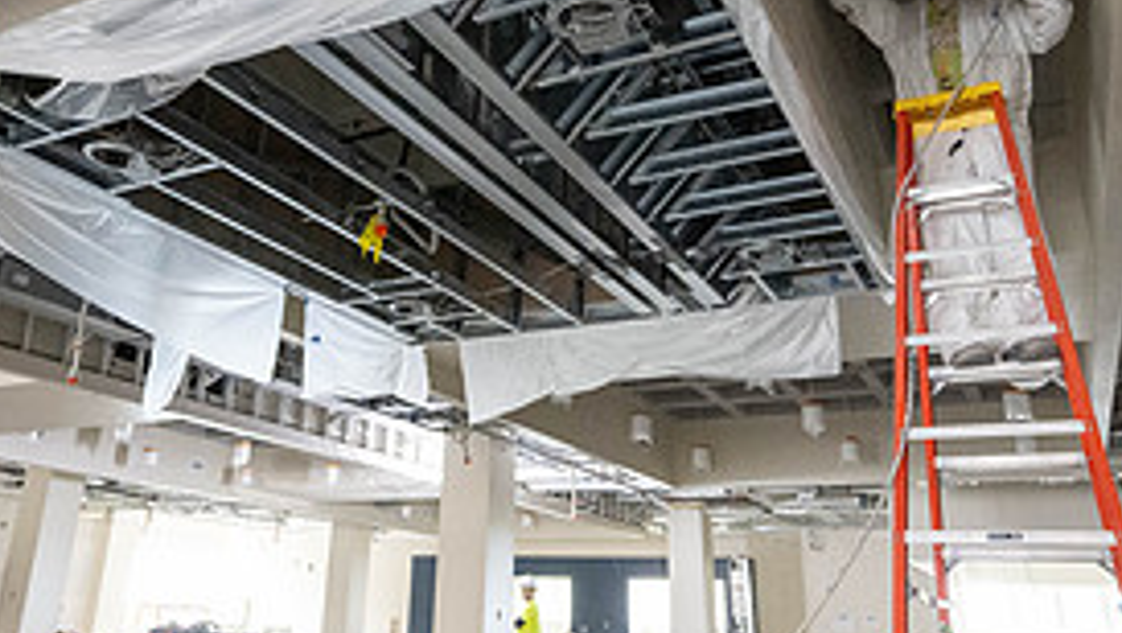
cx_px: 481
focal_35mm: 32
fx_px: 953
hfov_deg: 60.7
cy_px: 236
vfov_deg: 36.5
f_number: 4
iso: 5000
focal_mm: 14
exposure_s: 1/200
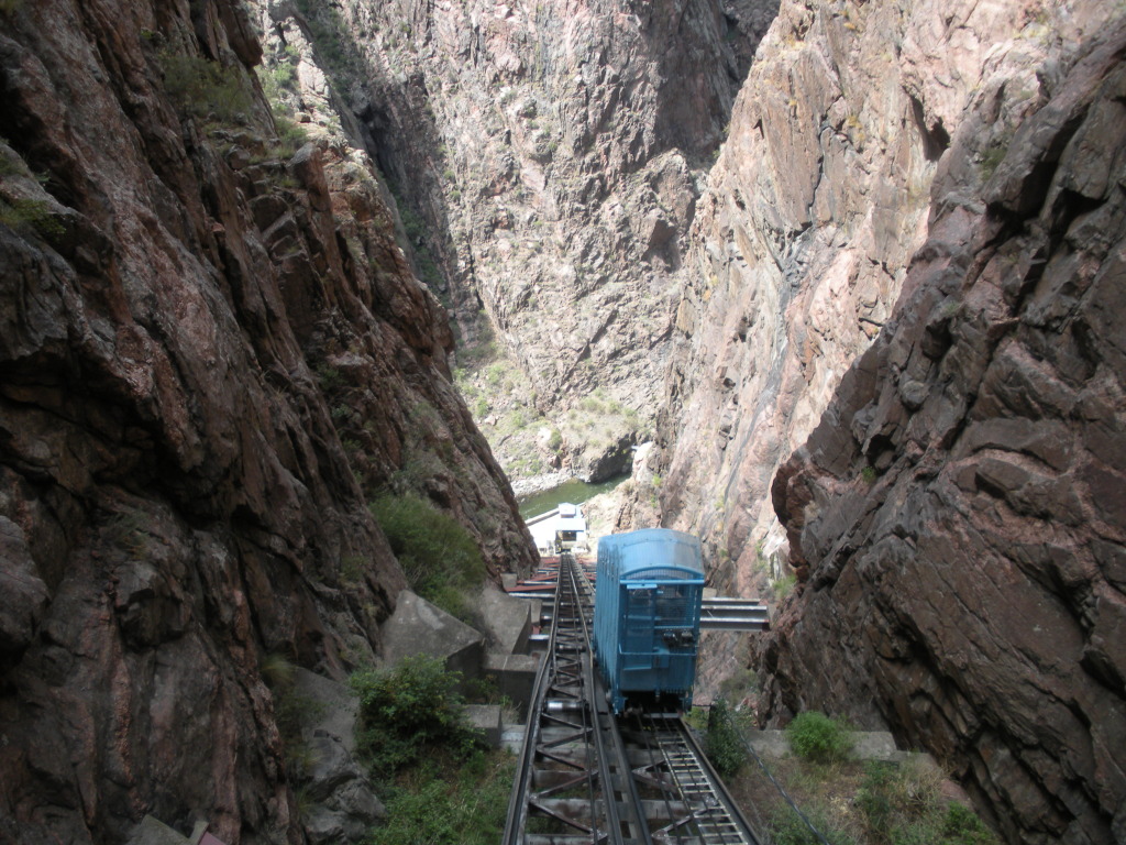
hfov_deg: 51.4
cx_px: 563
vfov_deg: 39.7
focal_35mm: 36
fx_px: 1171
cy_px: 422
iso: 64
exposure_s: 1/144
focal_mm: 6.3
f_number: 3.5
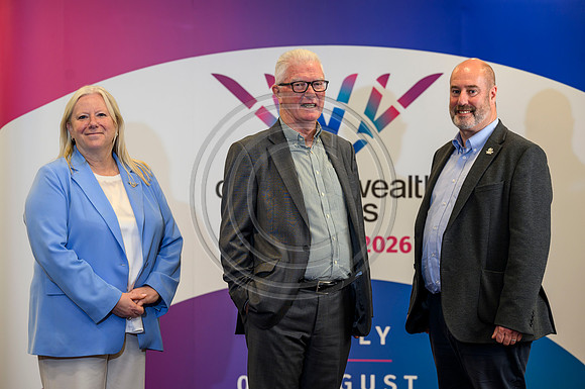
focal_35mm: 113
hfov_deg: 18.1
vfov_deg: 12.1
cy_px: 189
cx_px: 293
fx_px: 1832
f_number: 4
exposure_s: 1/100
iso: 800
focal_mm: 110
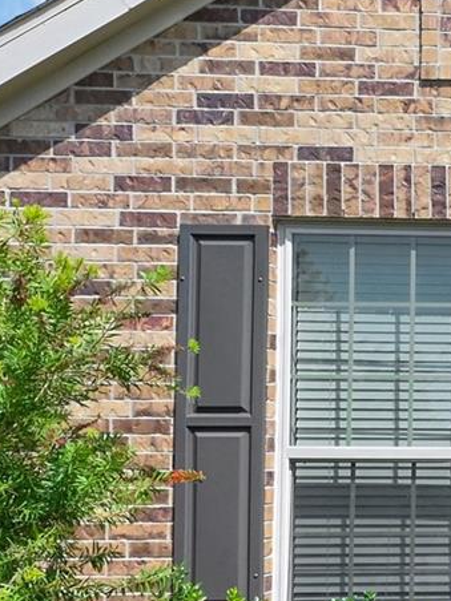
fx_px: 1060
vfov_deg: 31.3
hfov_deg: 16.8
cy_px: 419
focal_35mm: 61
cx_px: 939
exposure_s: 1/320
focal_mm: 14
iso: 1000
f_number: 22
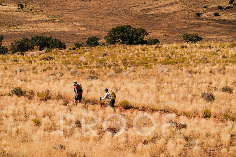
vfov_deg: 6.1
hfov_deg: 9.2
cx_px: 118
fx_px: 1469
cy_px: 78
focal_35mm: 224
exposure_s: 1/1600
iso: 160
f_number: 5.6
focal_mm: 224
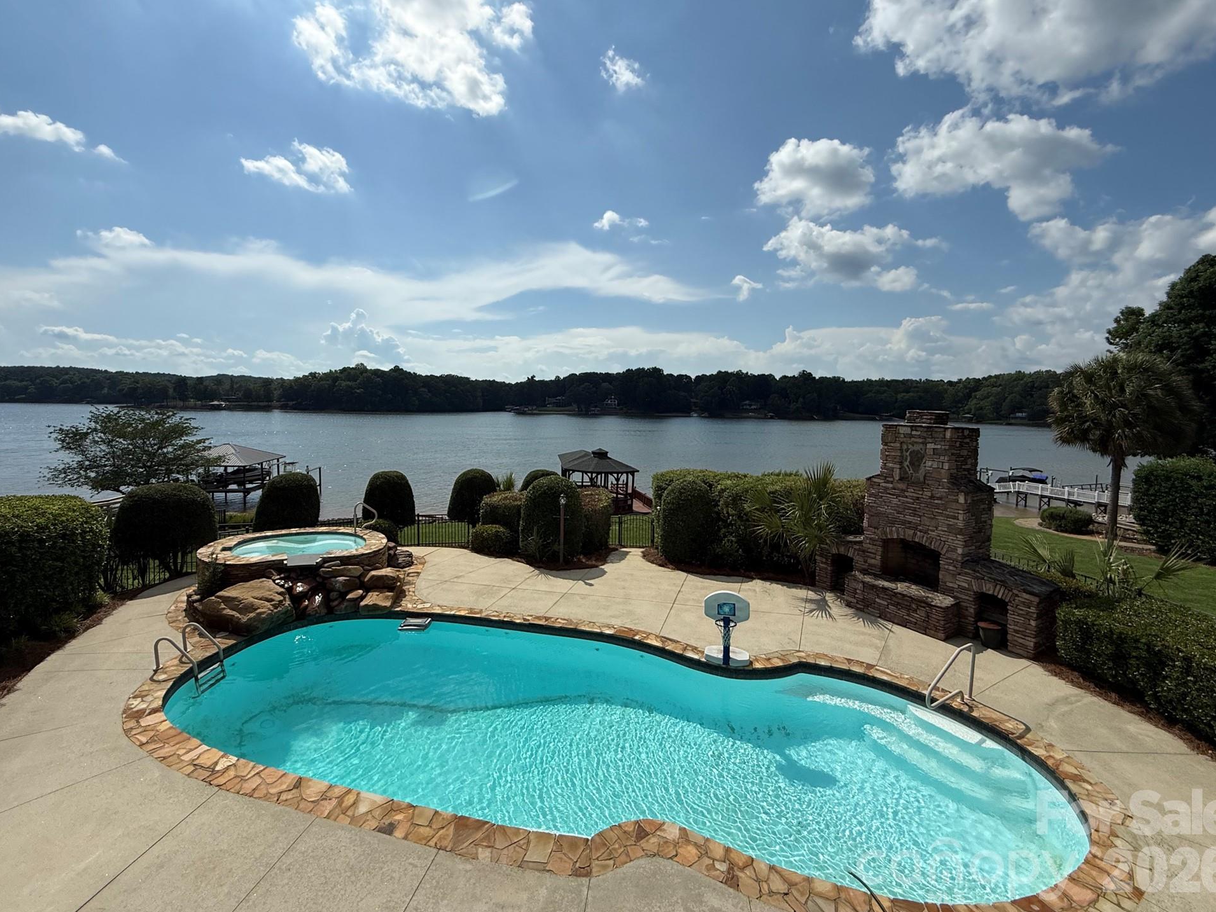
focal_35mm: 15
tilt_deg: -2.5
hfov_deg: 98.1
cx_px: 588
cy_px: 427
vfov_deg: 81.7
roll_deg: -1.2
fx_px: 527
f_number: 2.2
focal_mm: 2.22
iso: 64
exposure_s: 1/6173
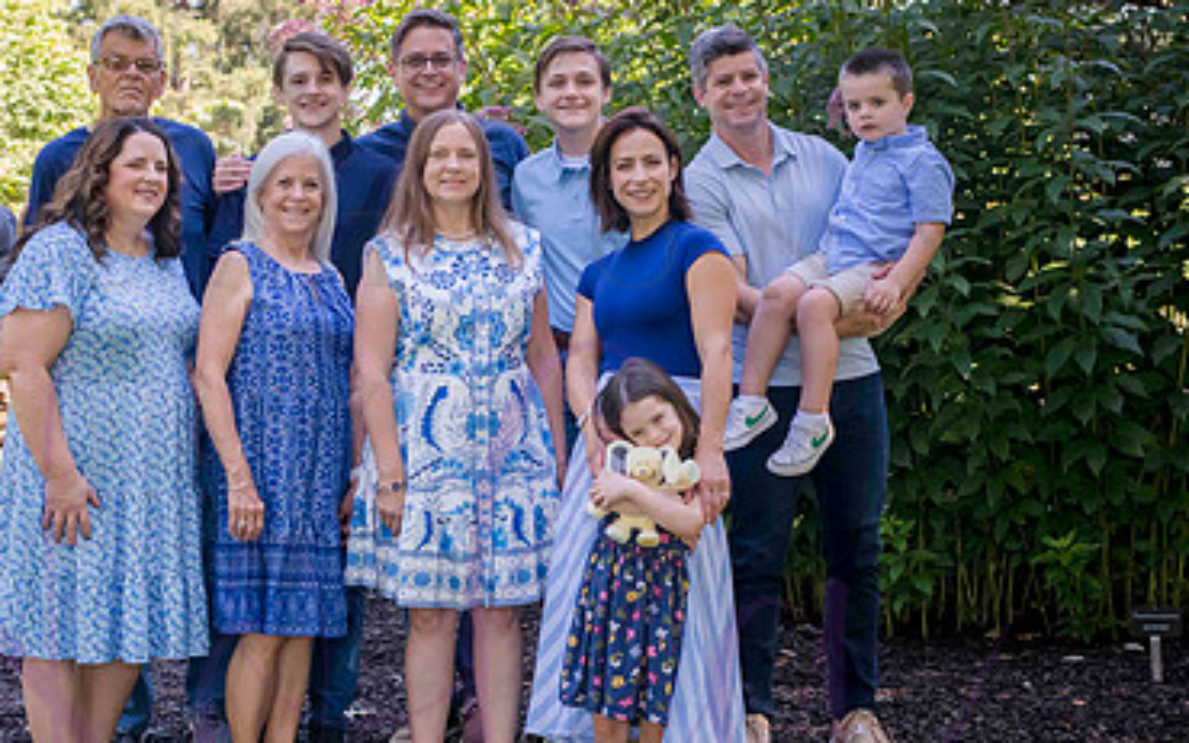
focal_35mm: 80
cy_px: 407
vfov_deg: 16.3
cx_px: 373
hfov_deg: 25.7
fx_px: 2592
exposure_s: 1/320
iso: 400
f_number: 4.5
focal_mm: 50
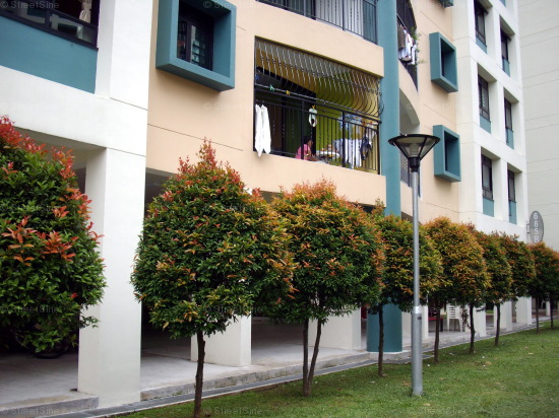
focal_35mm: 37
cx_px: 280
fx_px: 597
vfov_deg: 38.6
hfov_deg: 50.2
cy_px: 209
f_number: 2.8
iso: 80
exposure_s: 1/320
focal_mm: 6.2
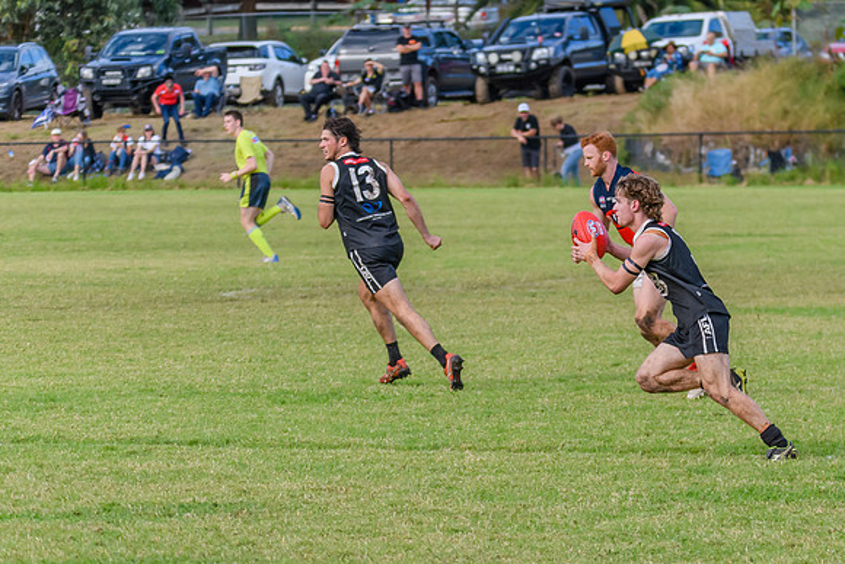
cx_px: 668
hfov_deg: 6.7
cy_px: 281
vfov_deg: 4.5
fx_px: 7161
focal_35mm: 305
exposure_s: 1/2000
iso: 1000
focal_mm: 150
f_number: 5
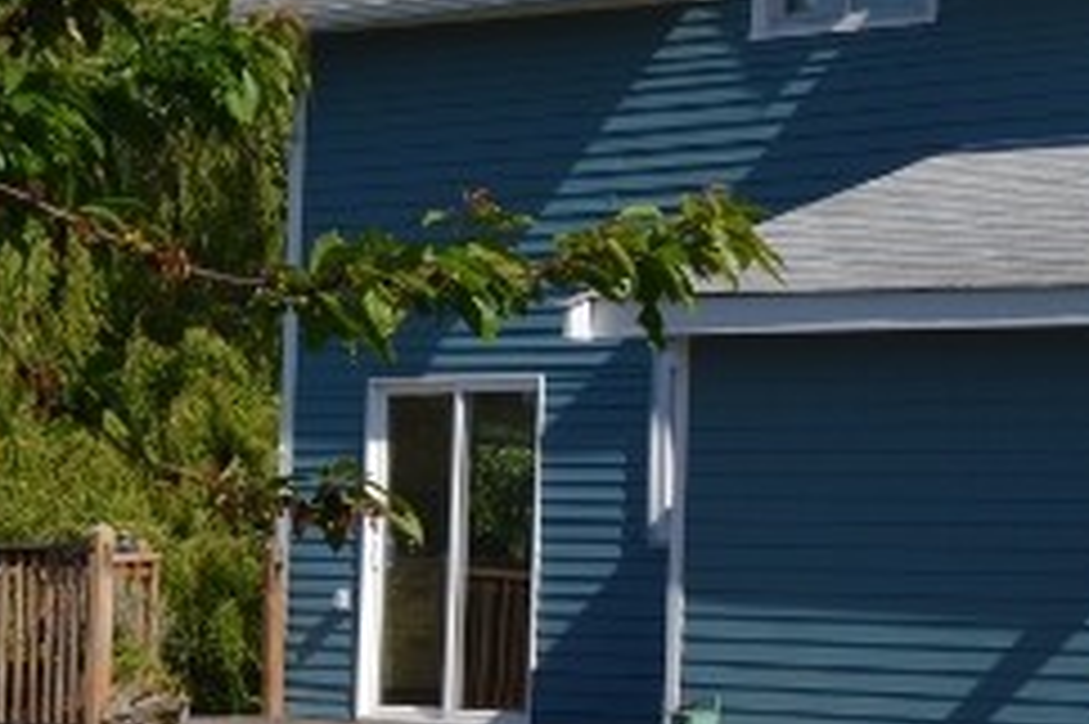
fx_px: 4342
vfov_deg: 9.5
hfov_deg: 14.1
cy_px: 351
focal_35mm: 144
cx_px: 1012
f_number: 8
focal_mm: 29
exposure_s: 1/250
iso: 100
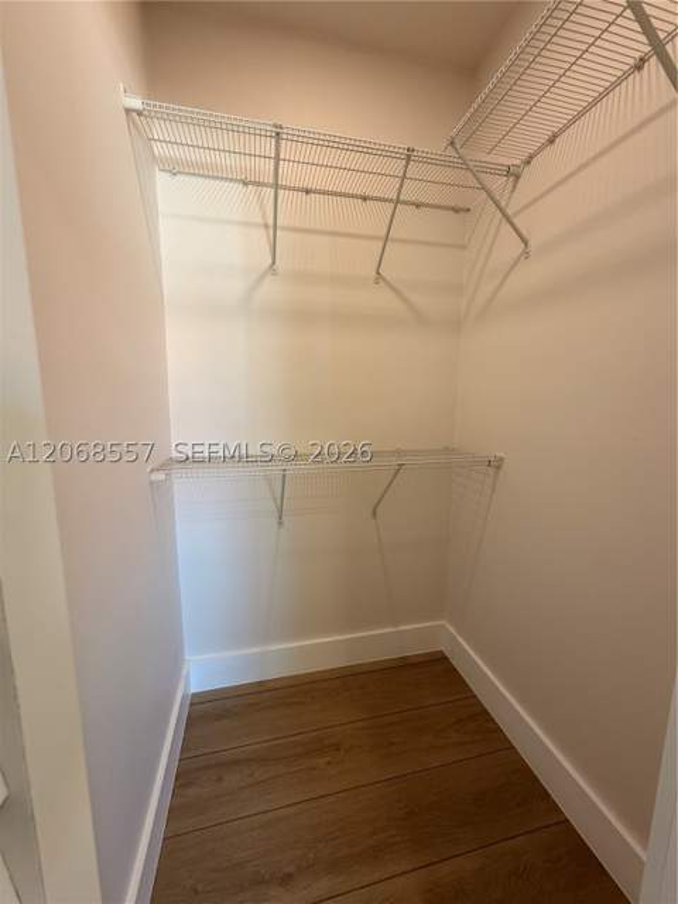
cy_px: 452
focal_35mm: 14
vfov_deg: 102.1
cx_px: 339
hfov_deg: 85.7
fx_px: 366
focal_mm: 2.22
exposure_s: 1/121
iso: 200
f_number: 2.2
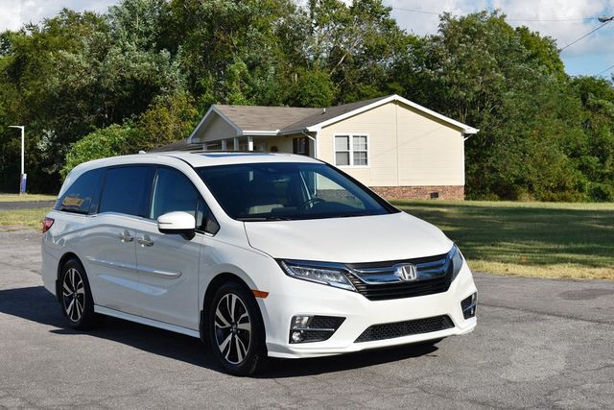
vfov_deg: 22.6
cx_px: 307
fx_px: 1023
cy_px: 205
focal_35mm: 60
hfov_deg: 33.4
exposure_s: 1/320
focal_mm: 40
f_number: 9
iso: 100
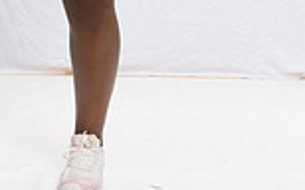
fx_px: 1927
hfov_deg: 9.0
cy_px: -180
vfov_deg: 5.5
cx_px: 129
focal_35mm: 232
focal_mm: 47
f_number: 11
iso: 1250
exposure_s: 1/250
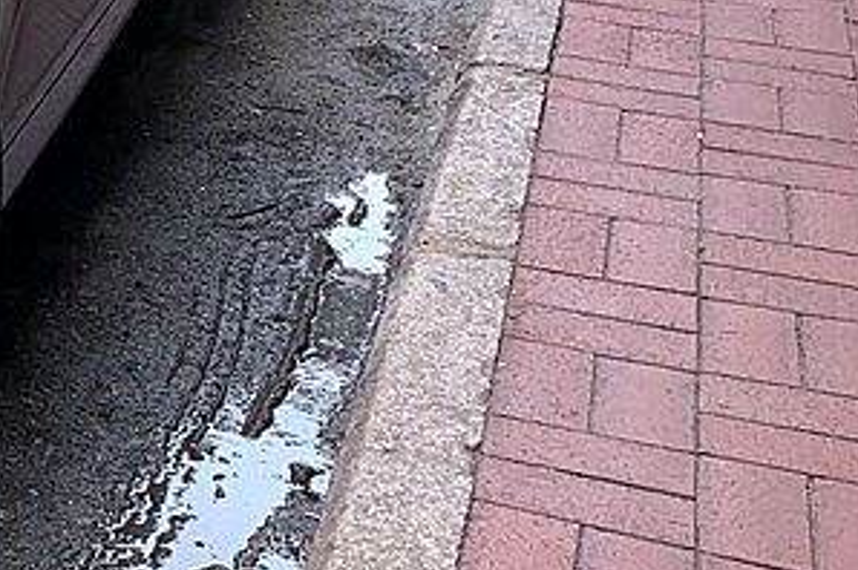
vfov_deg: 14.3
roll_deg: -0.8
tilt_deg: -18.9
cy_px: -66
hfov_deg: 18.4
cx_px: -561
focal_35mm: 93
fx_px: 2214
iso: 25
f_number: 1.8
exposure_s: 1/1021
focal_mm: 4.25
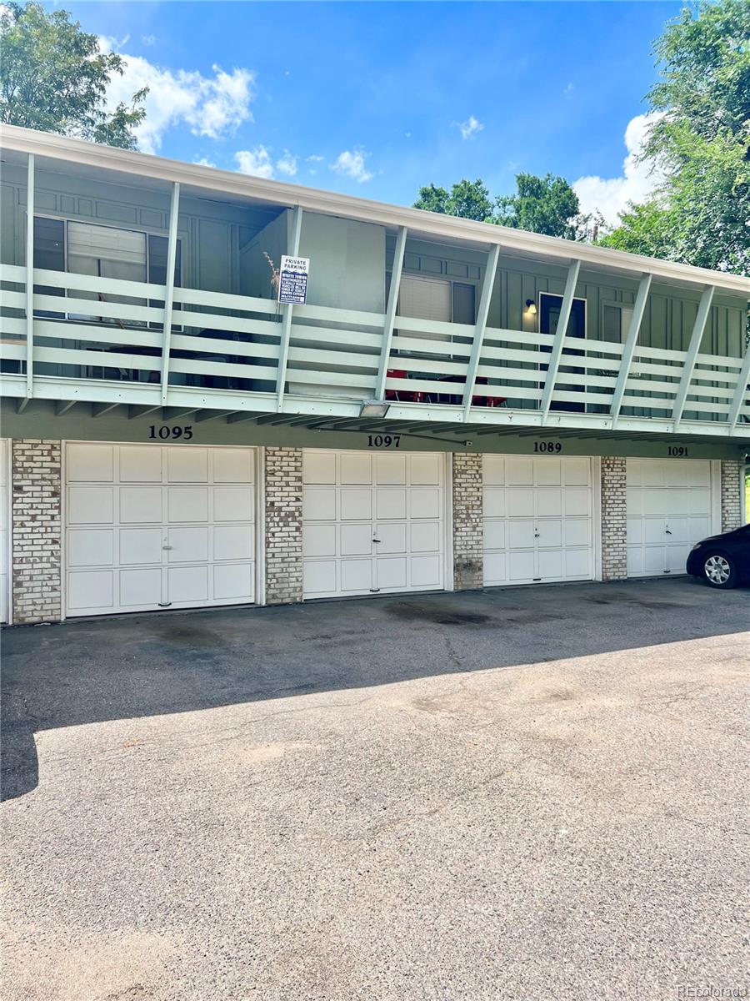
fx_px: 751
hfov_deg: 53.1
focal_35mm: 26
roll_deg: +0.6
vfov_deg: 67.3
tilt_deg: +0.5
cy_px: 500
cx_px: 375
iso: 50
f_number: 1.5
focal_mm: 5.7
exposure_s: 1/2762
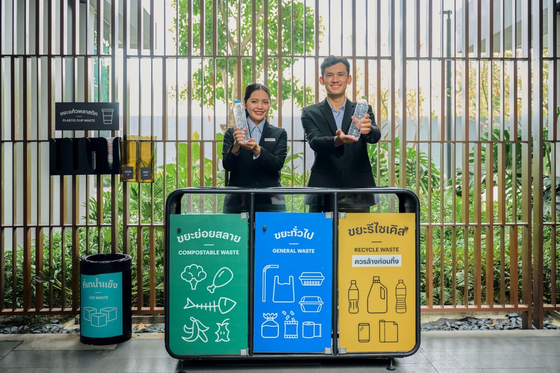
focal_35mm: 40
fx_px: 622
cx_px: 280
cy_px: 186
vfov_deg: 33.4
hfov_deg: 48.5
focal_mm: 40
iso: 1600
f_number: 2.8
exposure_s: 1/200
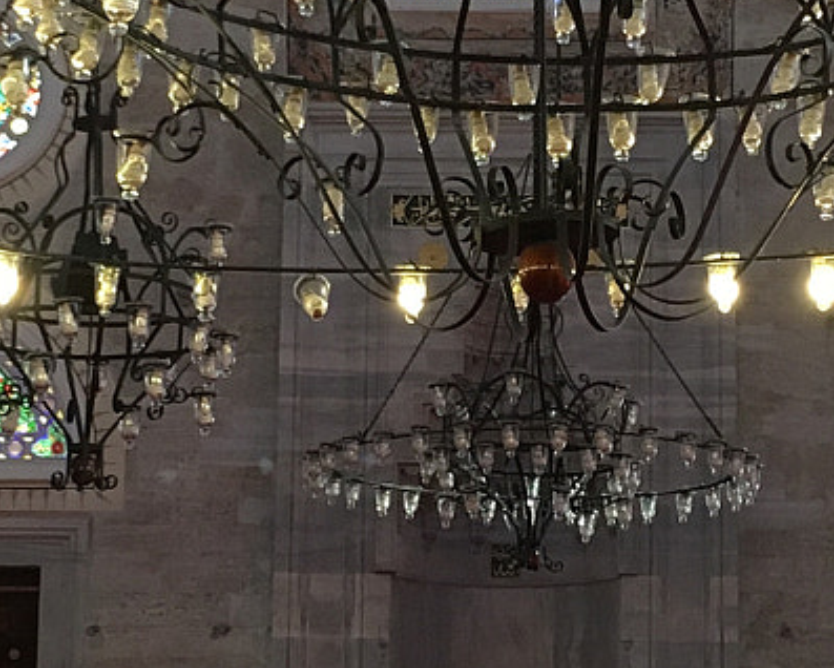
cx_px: 519
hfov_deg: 16.8
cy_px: 323
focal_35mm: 114
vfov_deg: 13.5
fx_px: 2815
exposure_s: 1/33
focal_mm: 4.15
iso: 160
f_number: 2.2
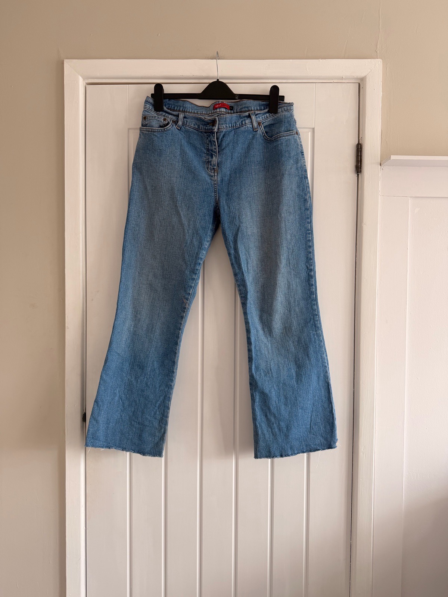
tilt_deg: -0.8
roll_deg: -0.9
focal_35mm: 24
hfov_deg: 56.8
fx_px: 414
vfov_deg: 71.6
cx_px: 224
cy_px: 298
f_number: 1.78
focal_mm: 6.76
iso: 100
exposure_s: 1/121
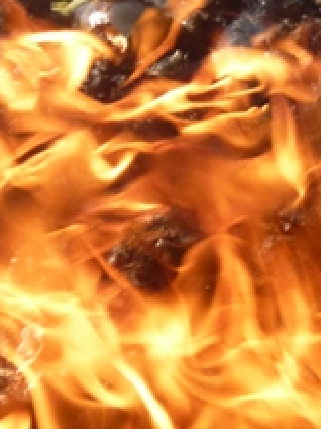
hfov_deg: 2.8
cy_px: 89
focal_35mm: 528
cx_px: 281
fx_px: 6528
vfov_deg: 3.8
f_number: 5.8
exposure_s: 1/100
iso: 250
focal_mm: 31.4
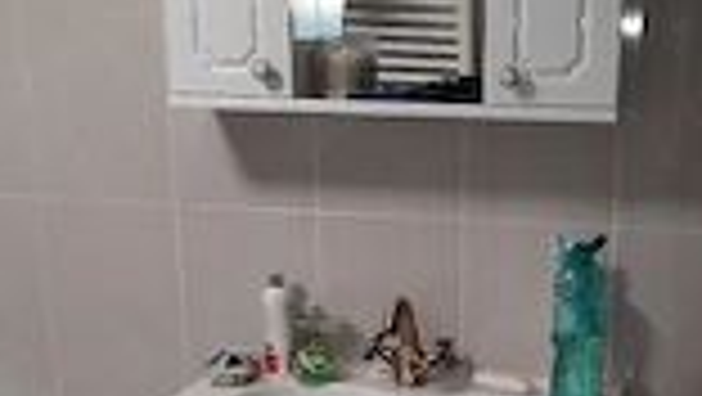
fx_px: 1304
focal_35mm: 70
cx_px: 526
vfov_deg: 16.7
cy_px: 450
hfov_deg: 29.7
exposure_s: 1/60.2
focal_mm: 4.6
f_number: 2
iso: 160
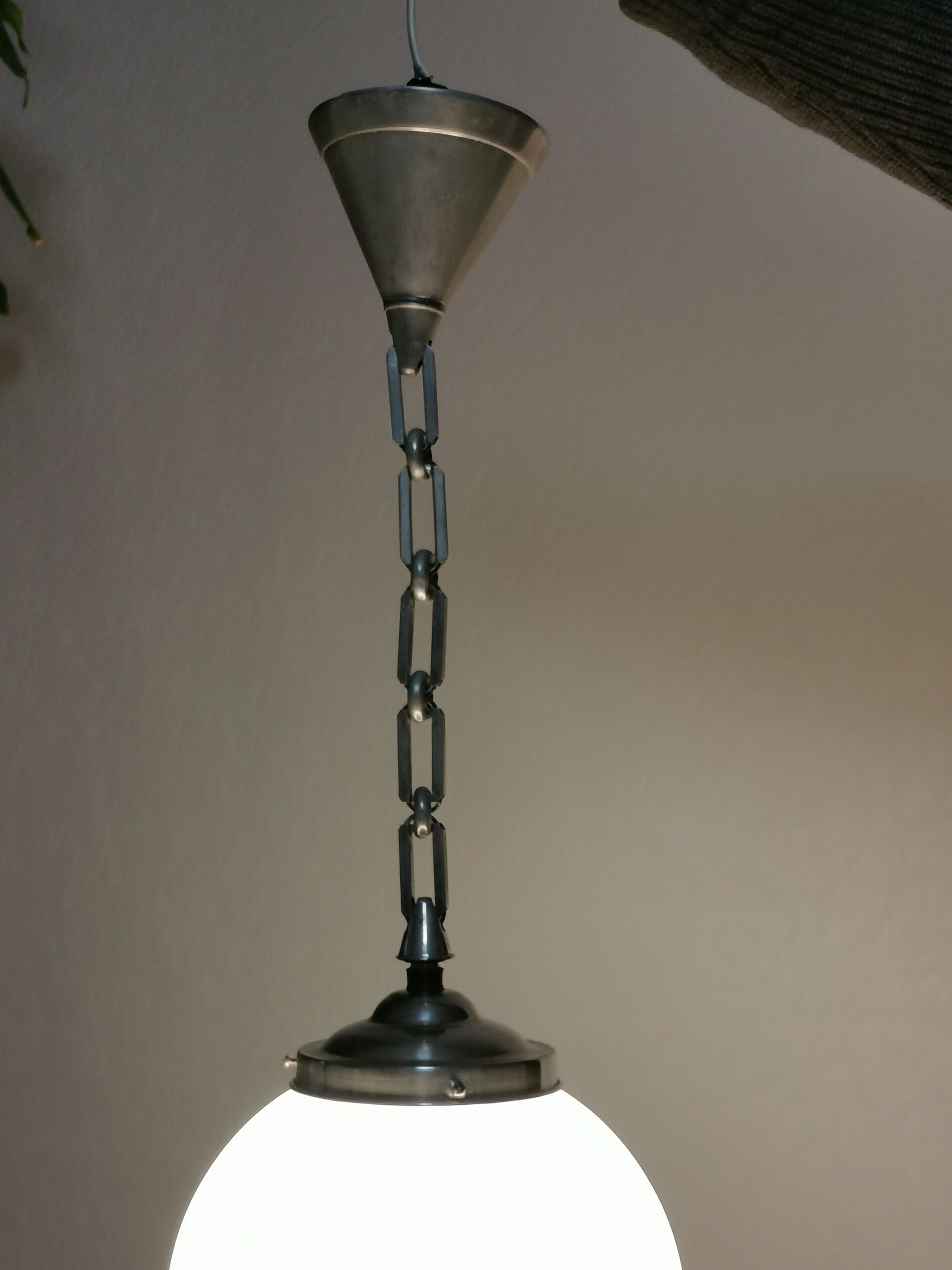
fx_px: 1467
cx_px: 439
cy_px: 873
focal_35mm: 40
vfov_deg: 45.9
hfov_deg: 35.9
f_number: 1.8
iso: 100
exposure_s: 1/100
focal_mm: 5.58
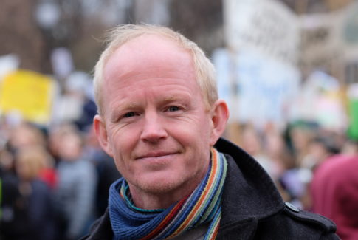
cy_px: 120
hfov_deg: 15.2
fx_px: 1345
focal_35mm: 135
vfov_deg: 10.2
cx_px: 179
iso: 400
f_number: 4
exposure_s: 1/420
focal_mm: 90
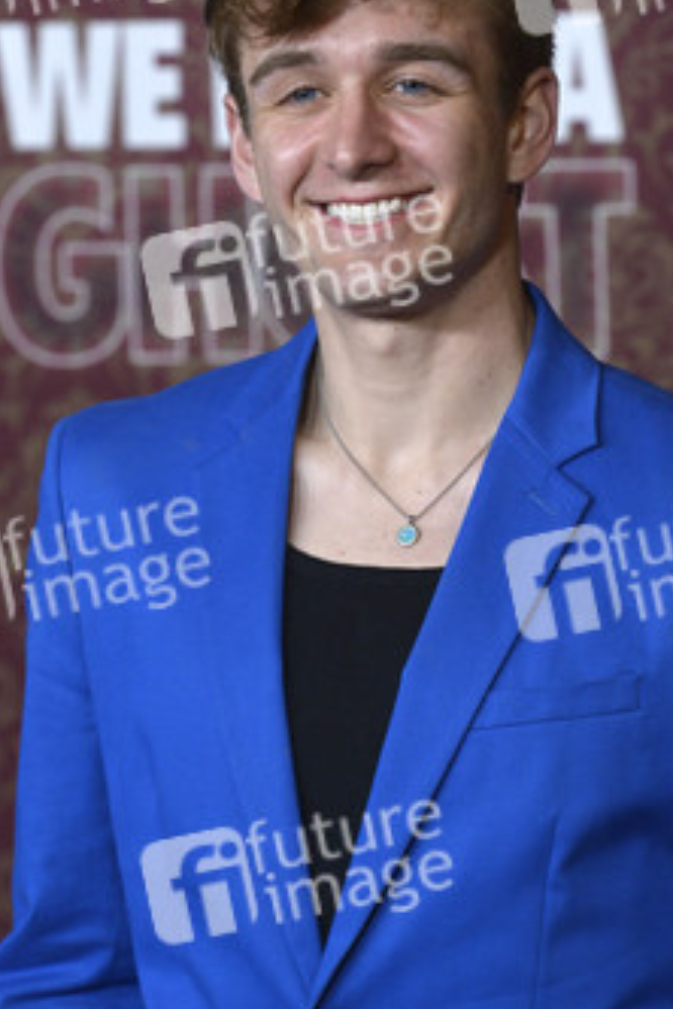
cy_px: 418
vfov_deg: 10.7
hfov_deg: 7.2
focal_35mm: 192
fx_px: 5384
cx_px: 387
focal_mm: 160
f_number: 6.3
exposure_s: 1/320
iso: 2000
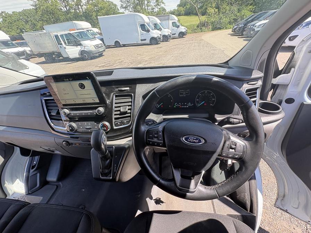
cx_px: 156
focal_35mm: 14
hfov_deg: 102.1
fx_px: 126
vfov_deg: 85.7
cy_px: 116
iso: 100
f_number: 2.2
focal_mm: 2.22
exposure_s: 1/139
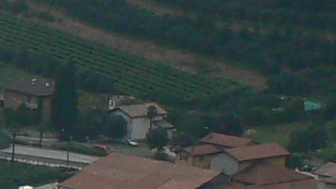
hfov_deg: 4.8
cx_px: -347
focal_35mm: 440
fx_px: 3921
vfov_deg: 2.7
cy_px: 378
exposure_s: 1/320
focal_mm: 9.2
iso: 80
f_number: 8
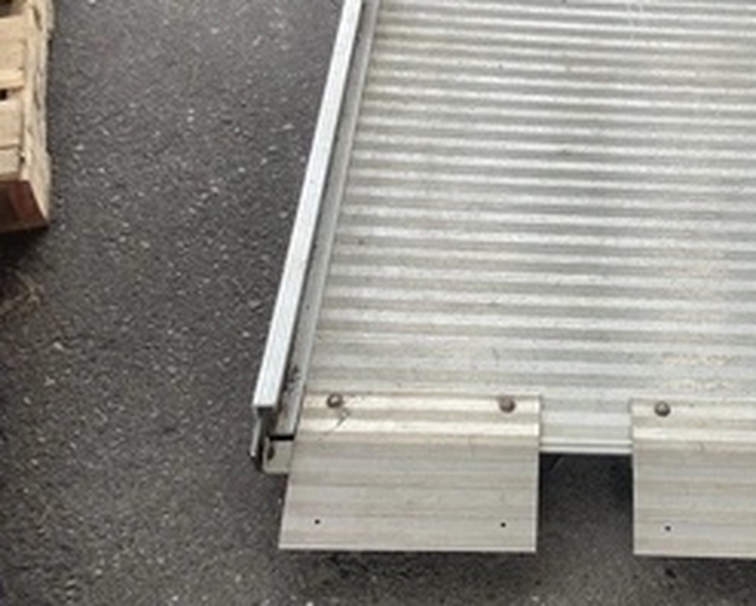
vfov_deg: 30.9
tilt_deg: -54.2
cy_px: 300
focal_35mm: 49
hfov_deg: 36.9
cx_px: 588
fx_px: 1097
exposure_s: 1/210
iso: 25
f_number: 2.4
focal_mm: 3.3
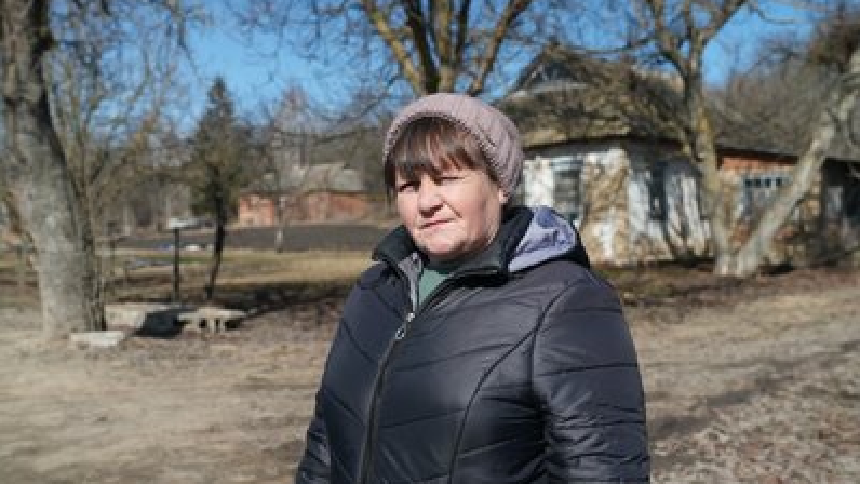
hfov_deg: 51.6
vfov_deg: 30.4
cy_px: 282
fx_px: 889
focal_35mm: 39
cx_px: 430
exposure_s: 1/100
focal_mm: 37
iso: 640
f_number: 5
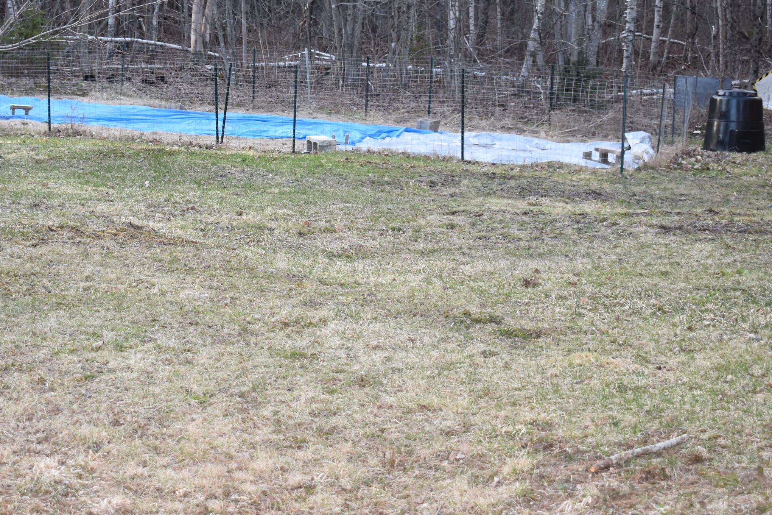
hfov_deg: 26.8
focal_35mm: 75
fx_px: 1608
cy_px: 146
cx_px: 230
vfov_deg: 18.1
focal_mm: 34
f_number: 5
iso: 450
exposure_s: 1/200
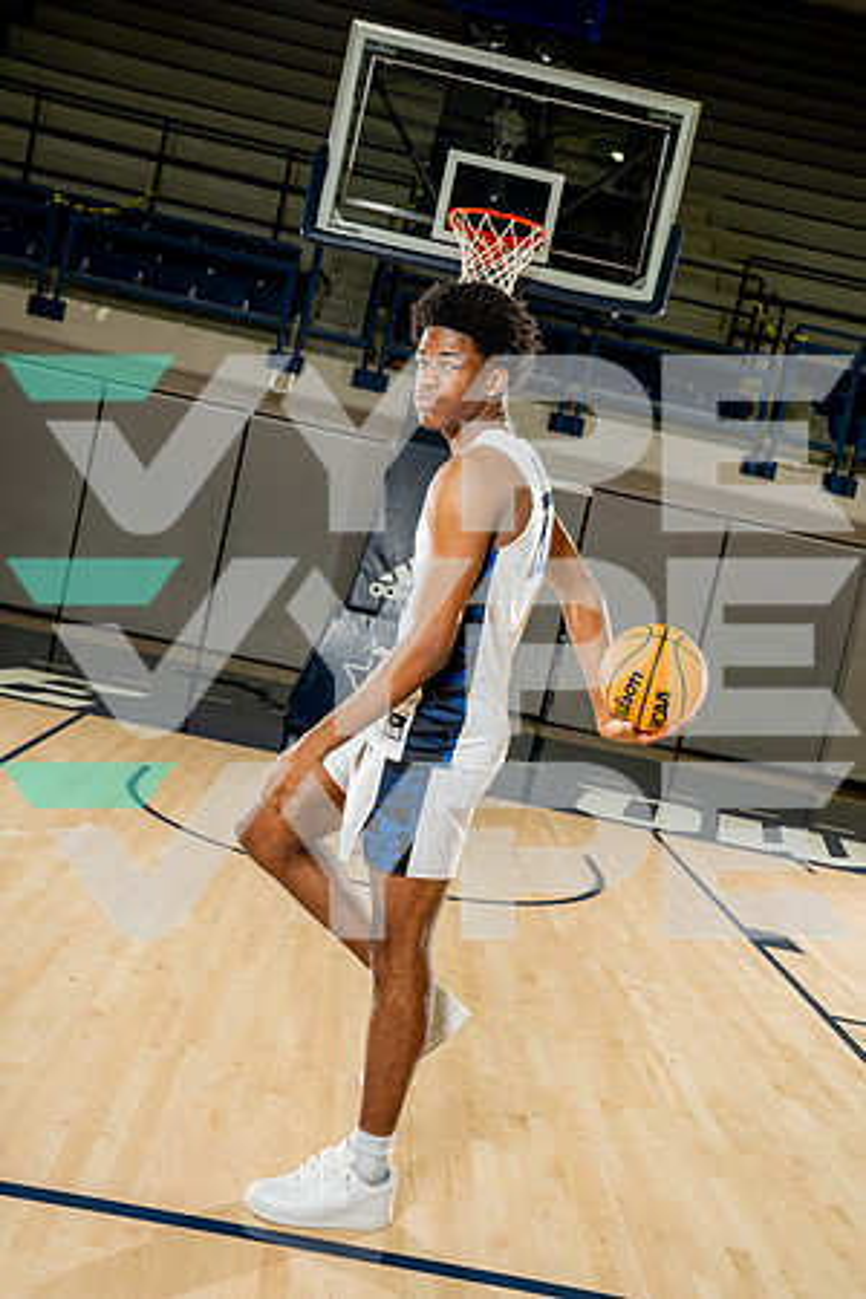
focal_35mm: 37
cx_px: 433
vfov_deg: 51.9
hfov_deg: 35.9
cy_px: 650
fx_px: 1335
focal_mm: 37
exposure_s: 1/250
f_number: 7.1
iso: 640
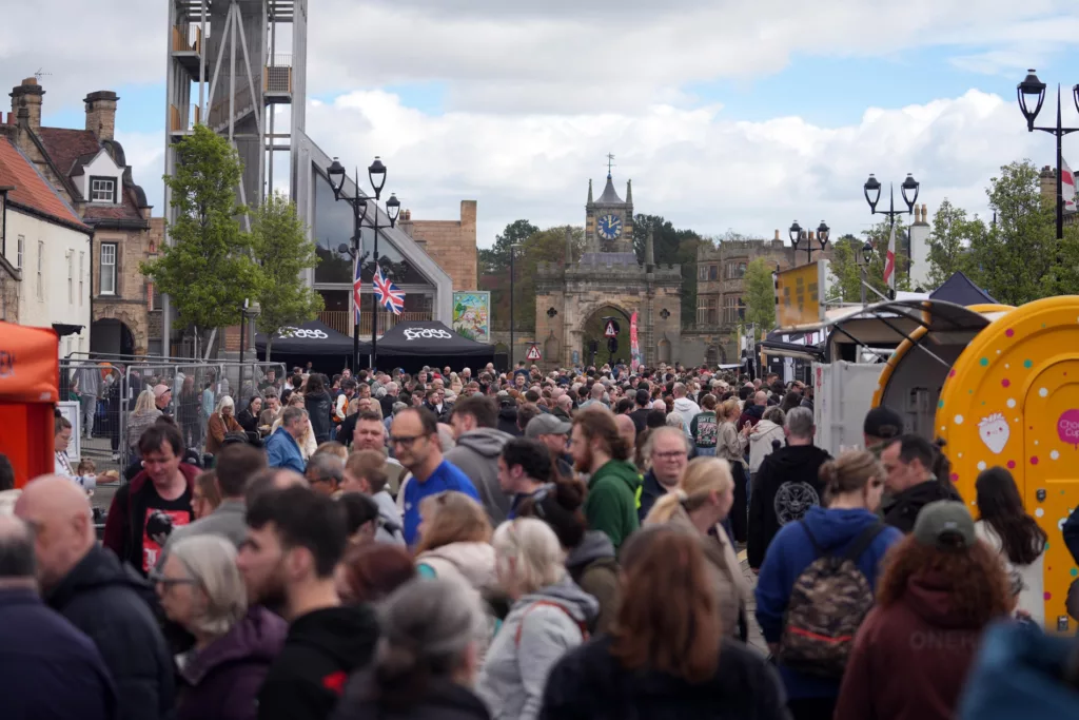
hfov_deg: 28.8
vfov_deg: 19.5
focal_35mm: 70
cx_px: 540
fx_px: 2098
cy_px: 360
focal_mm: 70
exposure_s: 1/1250
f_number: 3.2
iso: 100
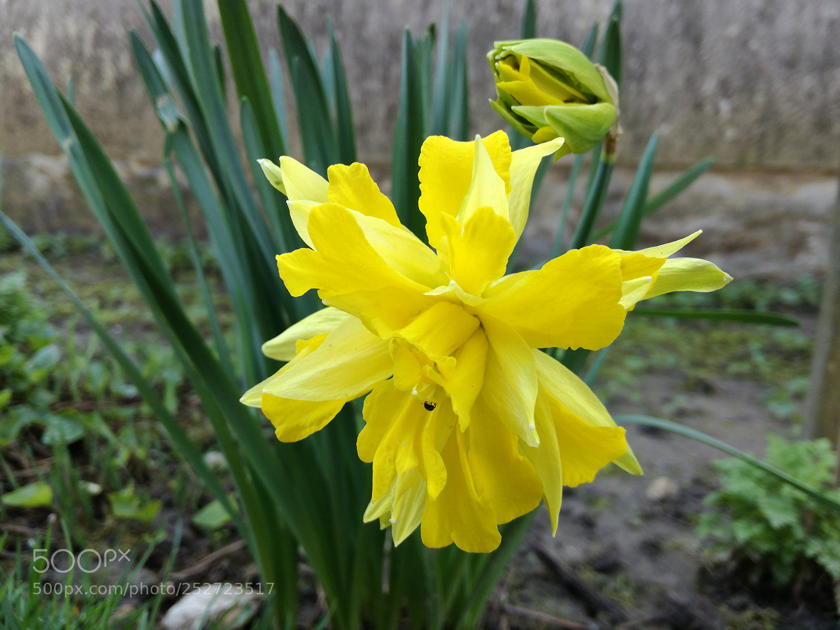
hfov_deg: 65.3
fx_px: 655
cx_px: 420
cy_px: 315
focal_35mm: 27
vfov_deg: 51.4
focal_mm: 3.79
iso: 50
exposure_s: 1/106
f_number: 2
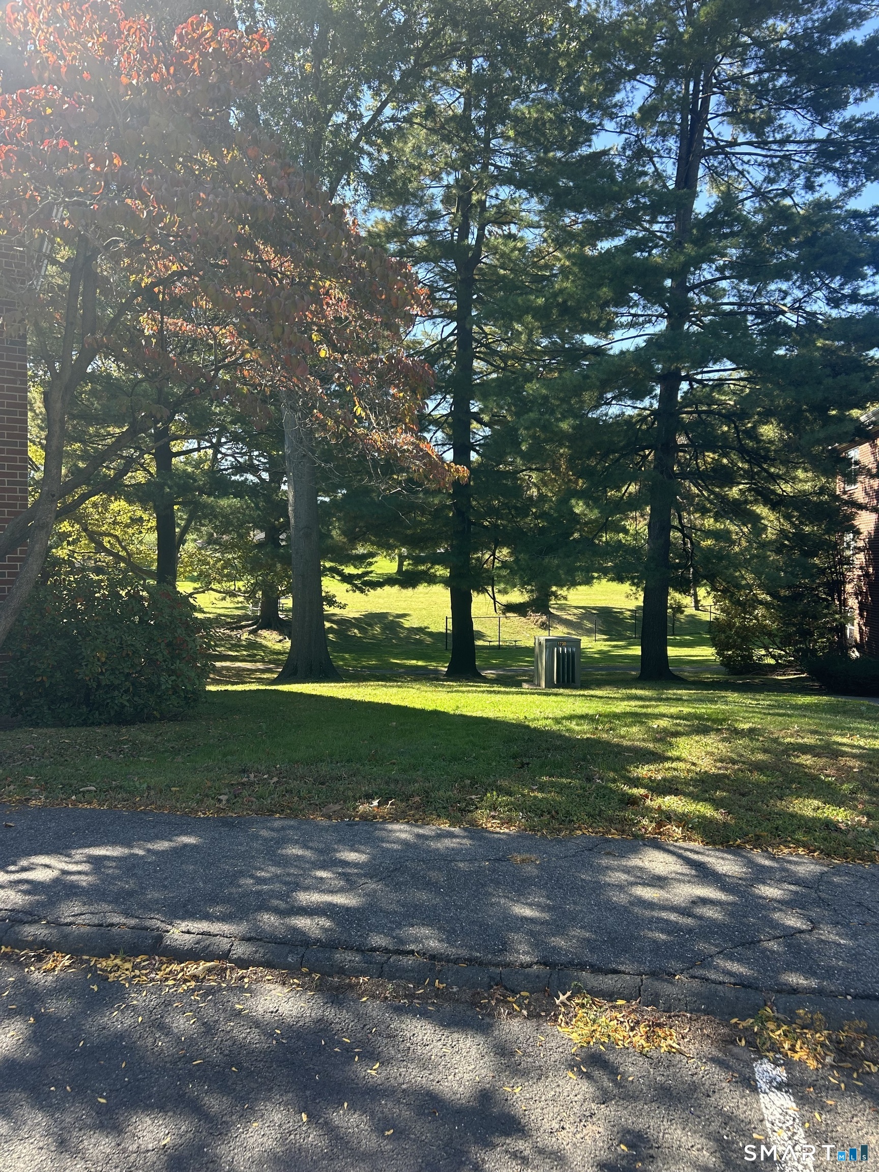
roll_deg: +0.1
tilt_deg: -0.6
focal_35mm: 26
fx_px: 880
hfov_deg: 53.1
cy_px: 586
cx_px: 440
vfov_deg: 67.3
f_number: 1.5
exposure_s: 1/628
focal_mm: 5.7
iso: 50
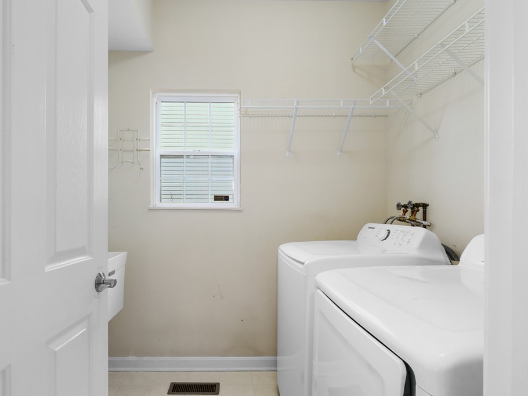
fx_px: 275
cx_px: 232
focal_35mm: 18
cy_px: 214
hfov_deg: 87.3
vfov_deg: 71.5
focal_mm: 8
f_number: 6.3
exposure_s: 1/6
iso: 200
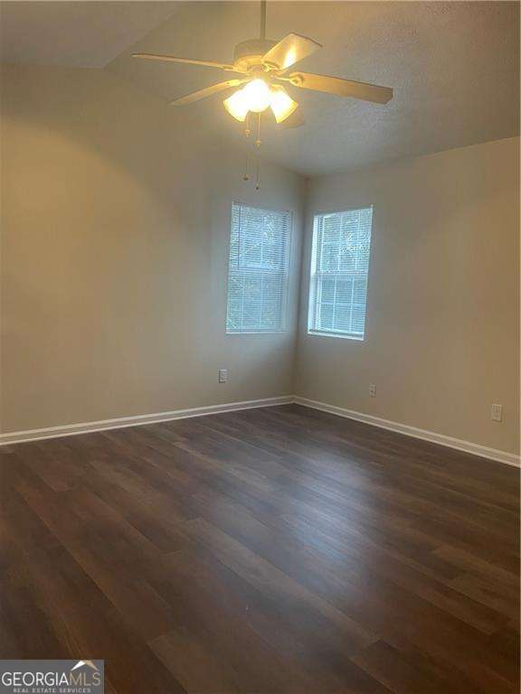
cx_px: 260
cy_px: 347
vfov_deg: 67.3
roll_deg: -2.1
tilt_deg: -6.3
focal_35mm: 26
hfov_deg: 53.1
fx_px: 522
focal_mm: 4.2
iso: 125
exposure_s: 1/60
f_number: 1.6
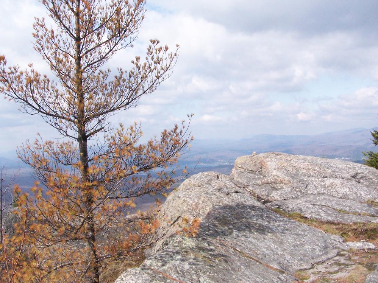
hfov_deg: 47.9
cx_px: 191
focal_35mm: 39
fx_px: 426
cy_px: 143
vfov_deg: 36.8
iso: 400
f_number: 5.6
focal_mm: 6.3
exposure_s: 1/1600
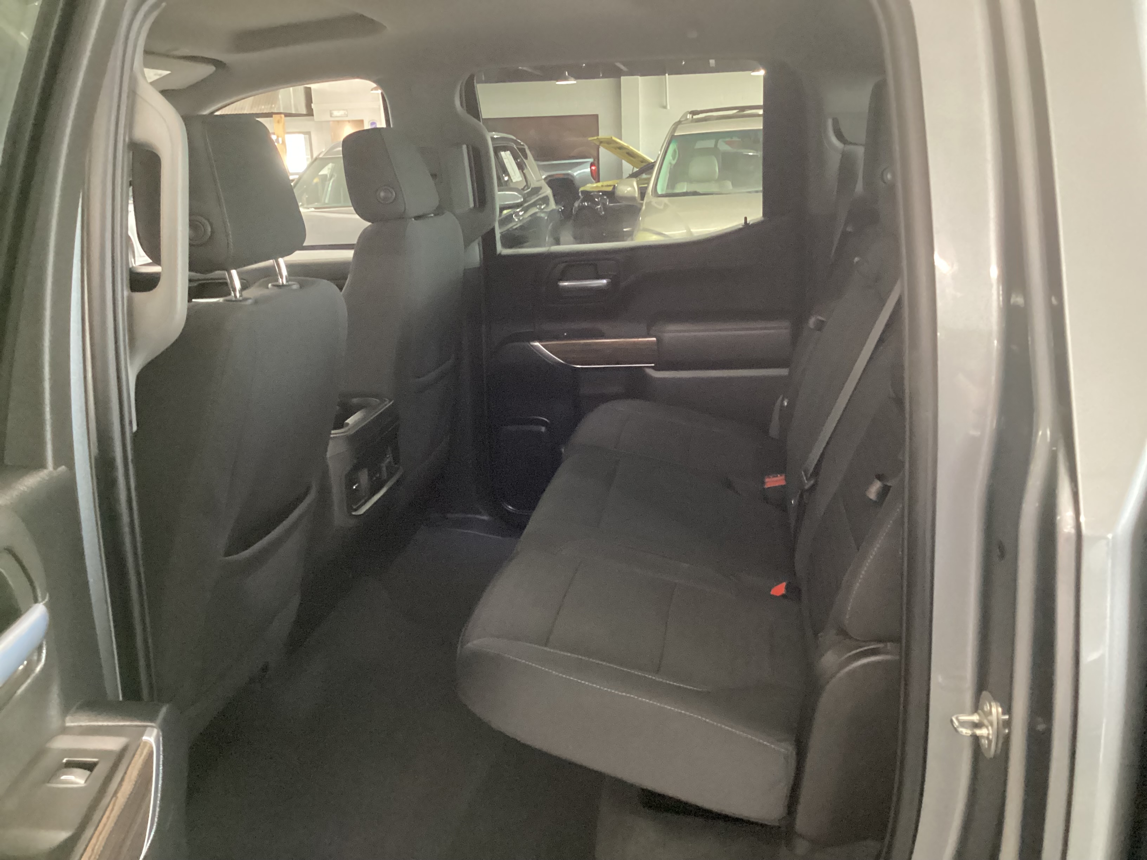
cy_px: 430
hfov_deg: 58.4
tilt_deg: -16.9
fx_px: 1027
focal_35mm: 31
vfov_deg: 45.4
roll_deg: +1.9
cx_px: 574
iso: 800
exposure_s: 1/25
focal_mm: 3.3
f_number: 2.4
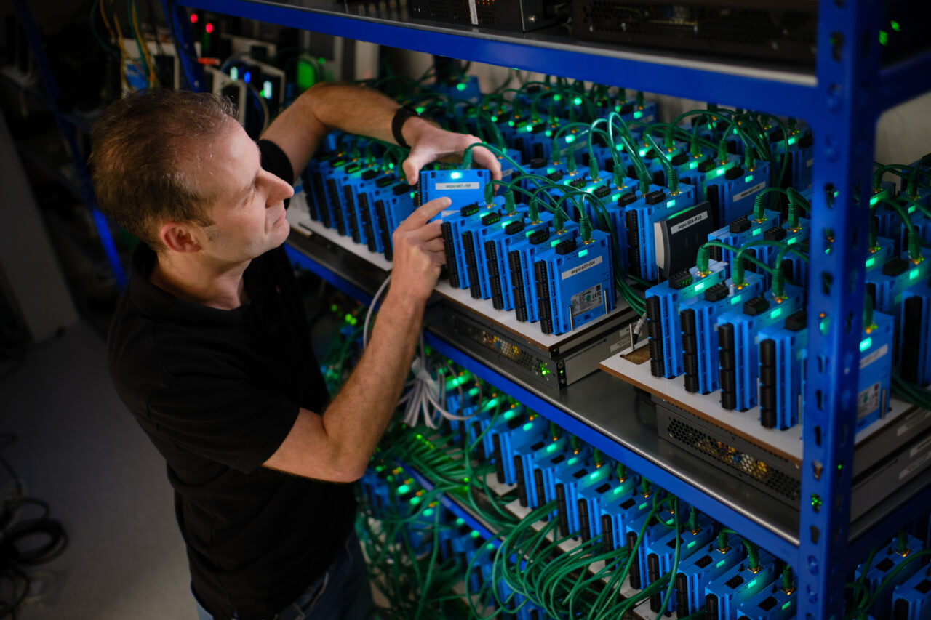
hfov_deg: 54.4
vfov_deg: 37.8
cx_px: 466
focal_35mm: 35
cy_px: 310
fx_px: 905
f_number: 1.4
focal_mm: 23
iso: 400
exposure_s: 1/60
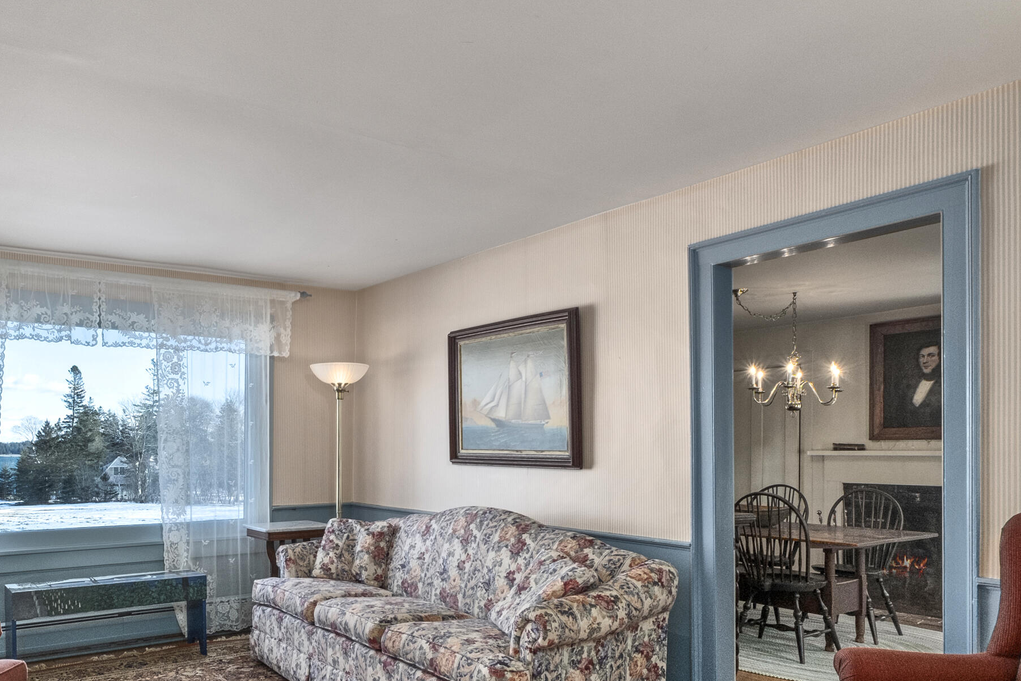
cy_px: 469
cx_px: 383
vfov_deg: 50.1
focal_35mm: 25
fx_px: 709
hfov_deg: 70.4
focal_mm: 10
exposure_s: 1/50
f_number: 8
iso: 400
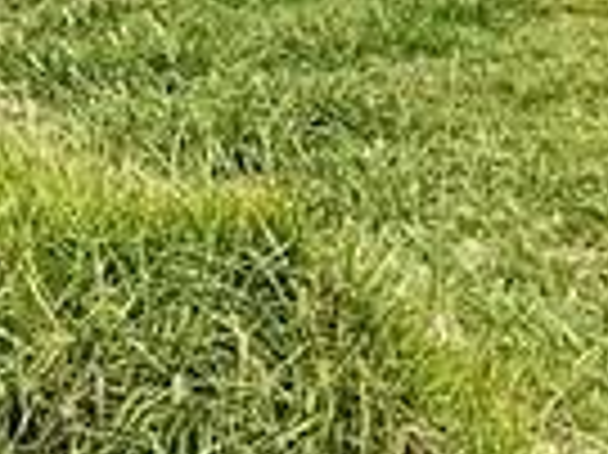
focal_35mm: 106
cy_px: -261
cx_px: -5
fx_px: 1860
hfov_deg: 18.1
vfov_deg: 13.1
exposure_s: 1/2717
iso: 50
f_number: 2.2
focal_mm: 2.22
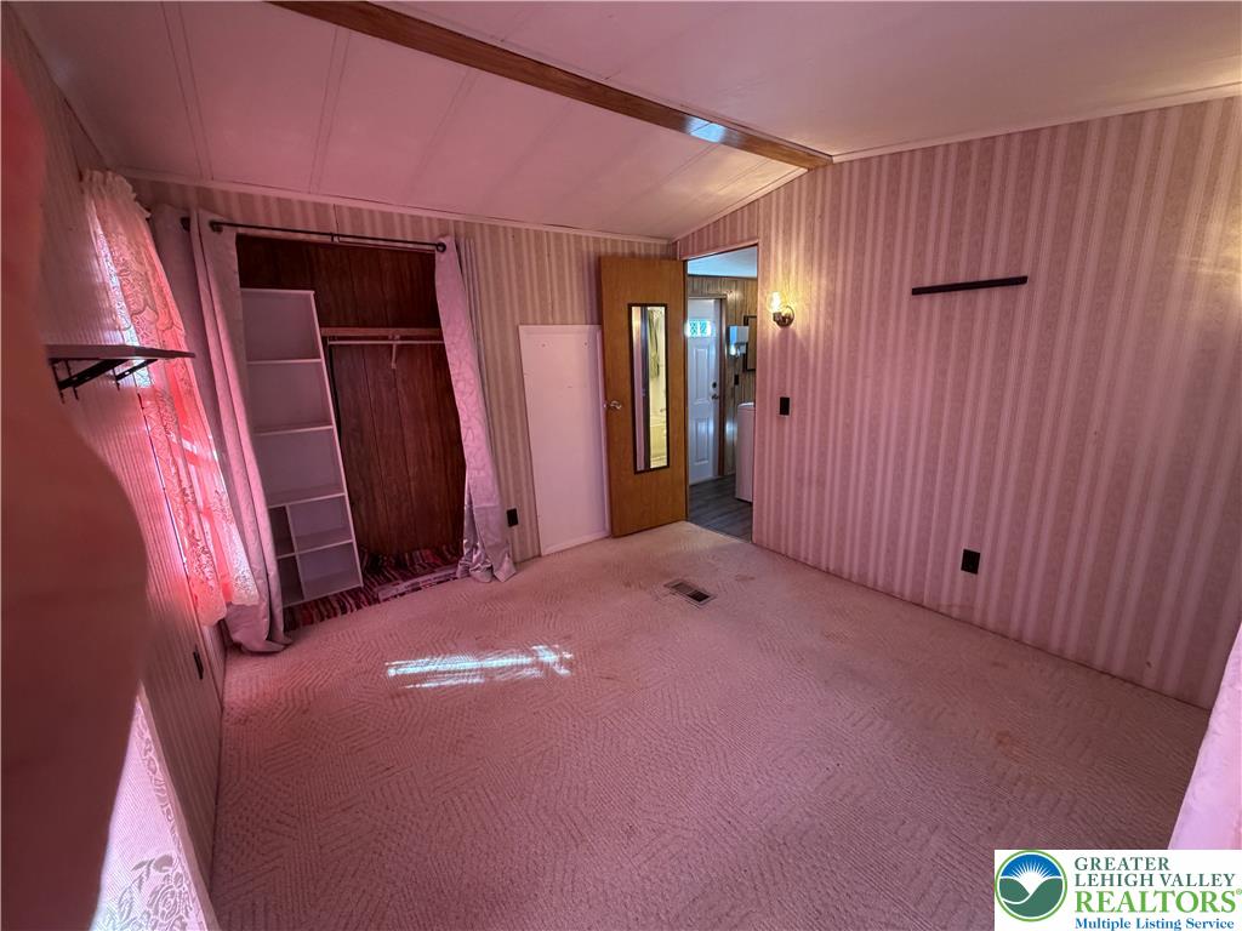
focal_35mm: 14
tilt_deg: -12.6
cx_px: 621
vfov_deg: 85.7
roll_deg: +1.9
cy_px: 466
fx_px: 502
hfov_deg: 102.1
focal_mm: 2.22
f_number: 2.2
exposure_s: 1/84
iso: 320
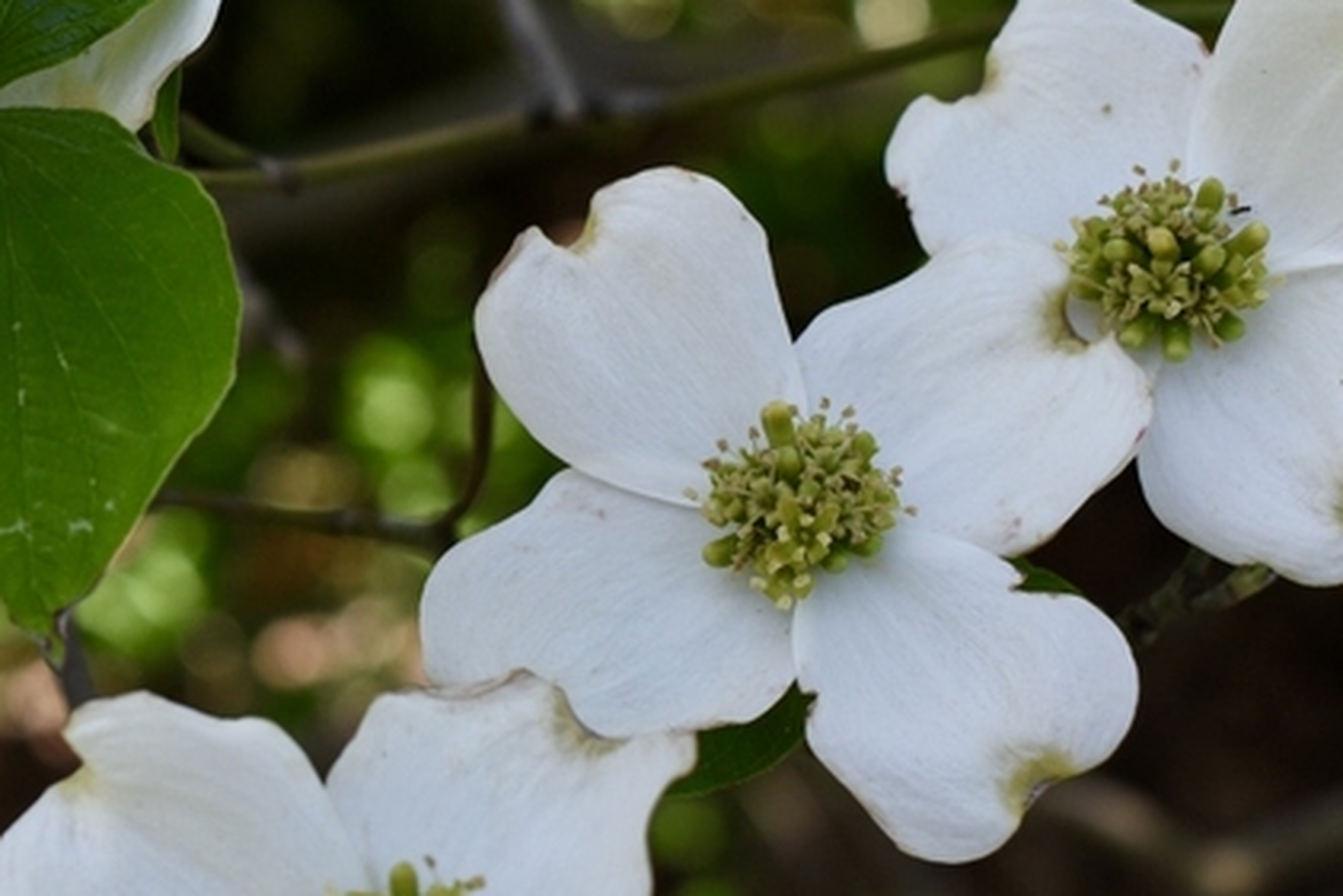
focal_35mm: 113
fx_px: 4225
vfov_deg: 12.1
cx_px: 70
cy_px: 531
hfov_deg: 17.7
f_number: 6.3
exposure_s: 1/160
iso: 100
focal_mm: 31
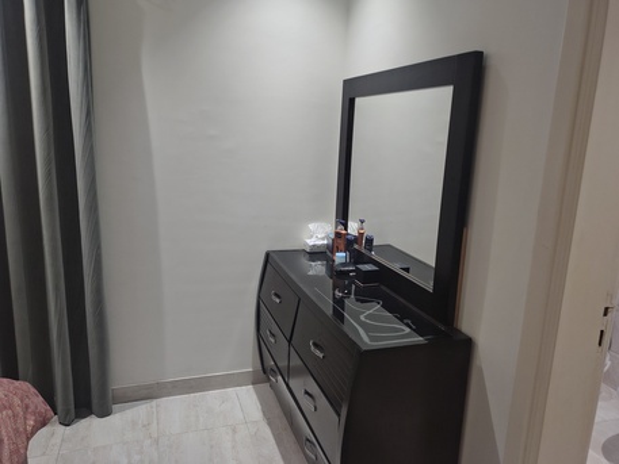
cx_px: 310
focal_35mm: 25
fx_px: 447
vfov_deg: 54.9
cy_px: 232
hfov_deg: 69.4
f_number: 1.7
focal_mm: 4.71
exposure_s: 1/30.3
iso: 738
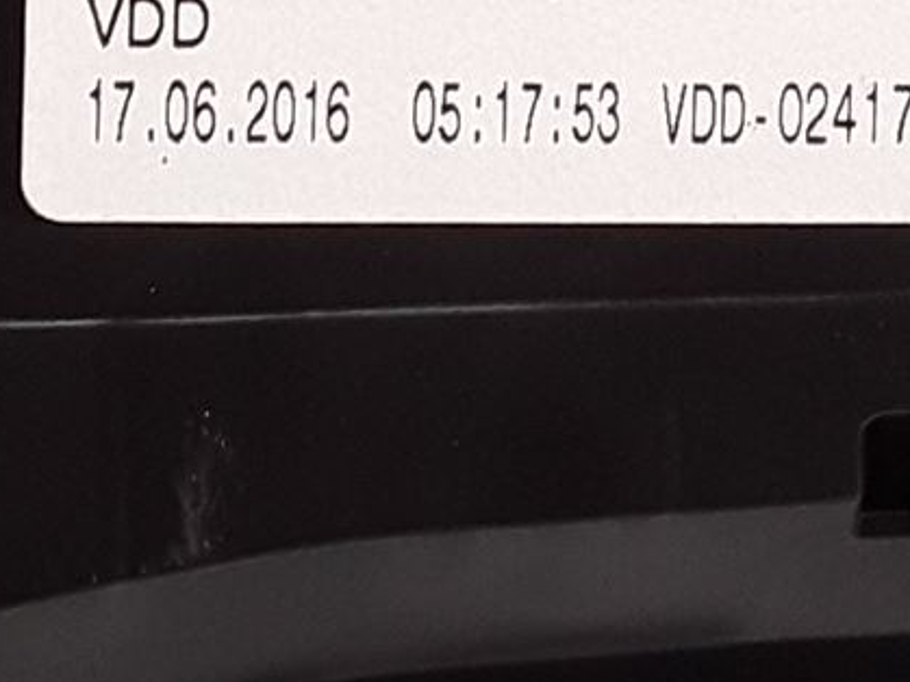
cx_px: 632
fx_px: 3600
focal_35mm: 137
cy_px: -539
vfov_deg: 10.2
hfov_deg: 14.4
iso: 100
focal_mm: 2.91
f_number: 1.9
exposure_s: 1/100
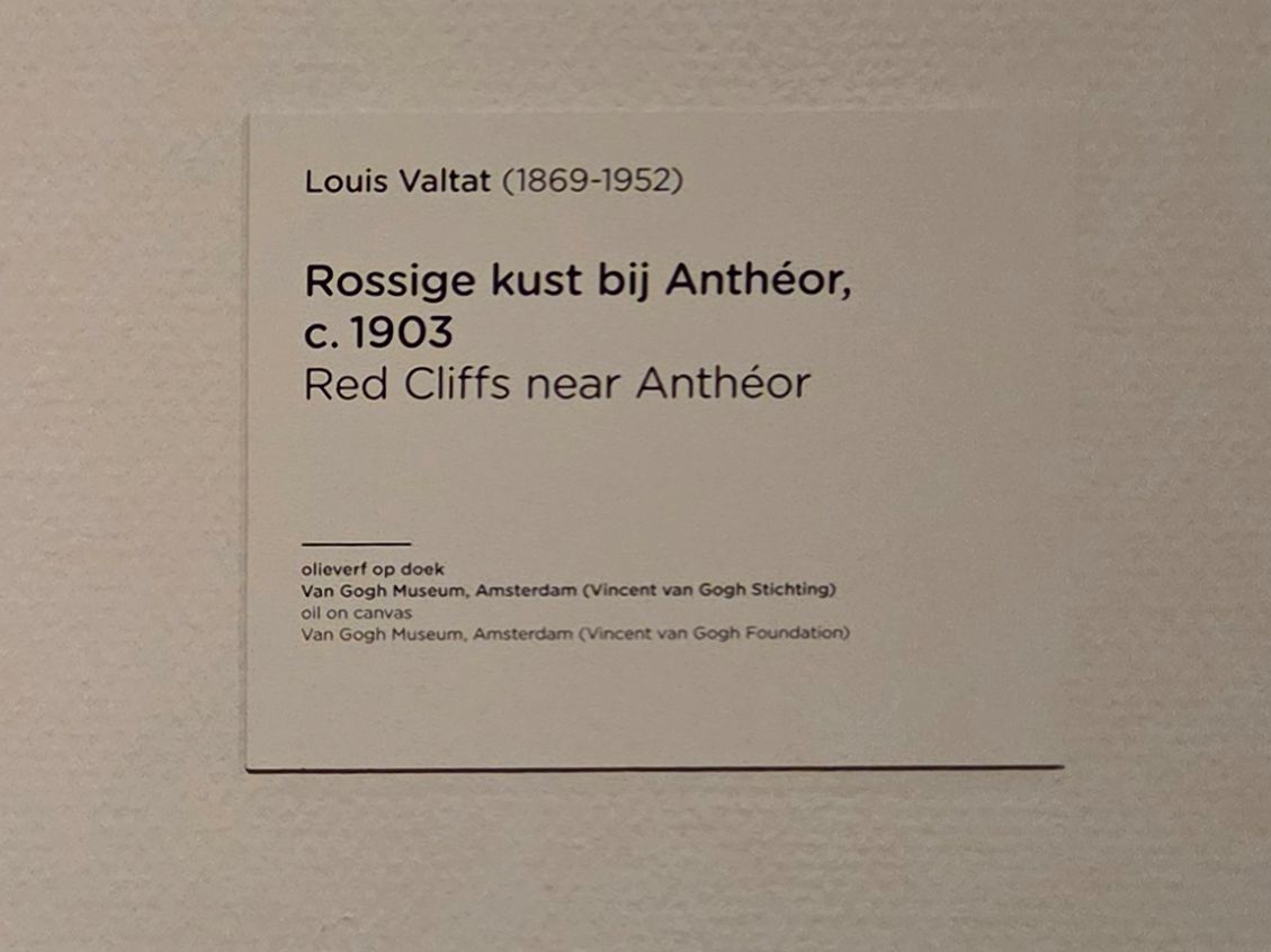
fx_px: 844
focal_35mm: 23
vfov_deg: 58.9
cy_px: 476
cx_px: 636
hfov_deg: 73.9
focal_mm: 5.4
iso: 1600
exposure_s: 1/120
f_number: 1.8
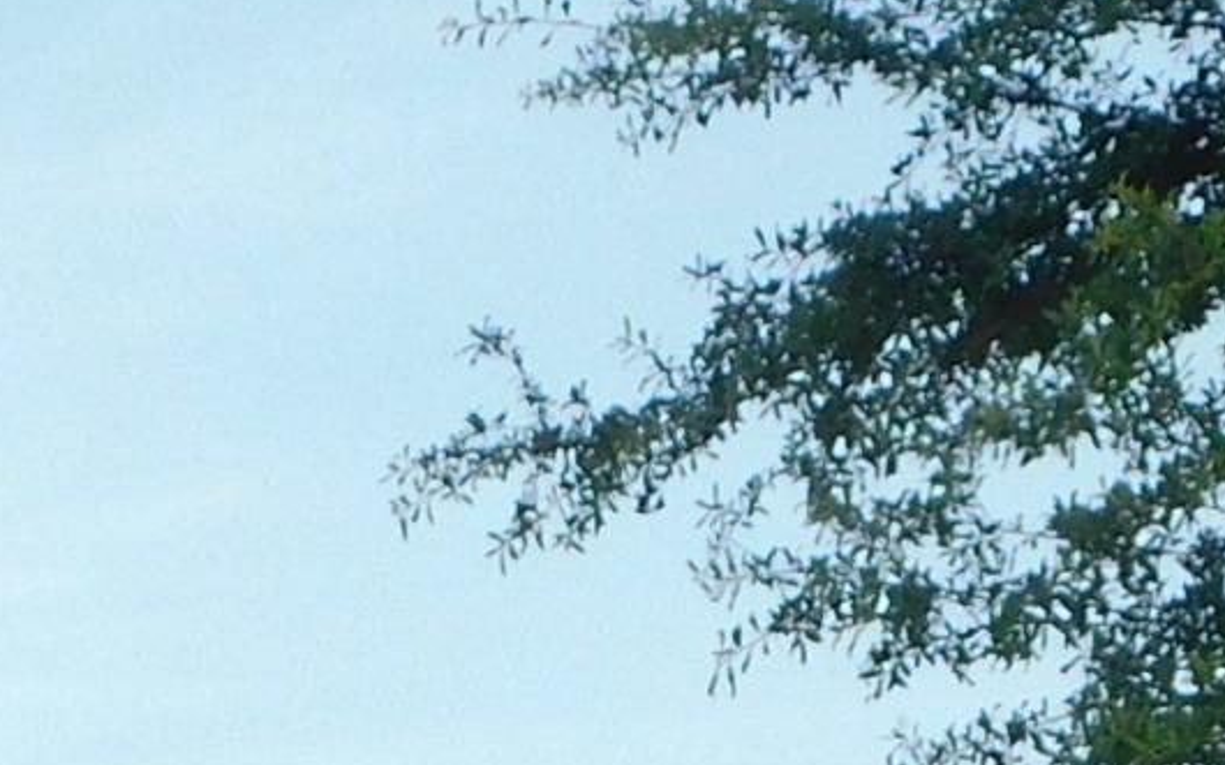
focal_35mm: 240
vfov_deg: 5.4
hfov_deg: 8.7
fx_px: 8011
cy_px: 1569
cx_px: 677
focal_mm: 7.1
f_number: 3.6
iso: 125
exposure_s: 1/200
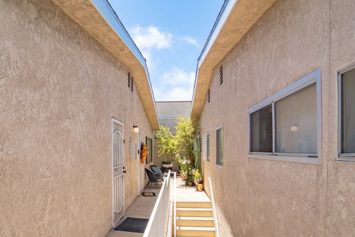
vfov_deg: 52.5
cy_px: 148
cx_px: 160
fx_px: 237
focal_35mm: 24
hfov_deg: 73.6
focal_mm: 10
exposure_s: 1/200
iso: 100
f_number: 7.1
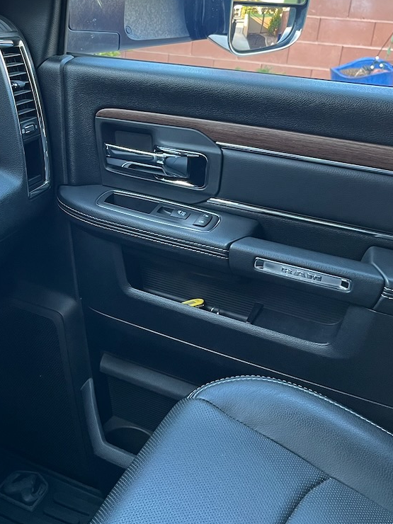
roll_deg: -2.3
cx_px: 59
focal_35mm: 45
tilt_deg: -20.7
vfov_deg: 41.8
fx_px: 681
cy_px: 205
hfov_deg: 31.1
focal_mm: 5.1
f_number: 1.6
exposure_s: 1/85
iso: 125
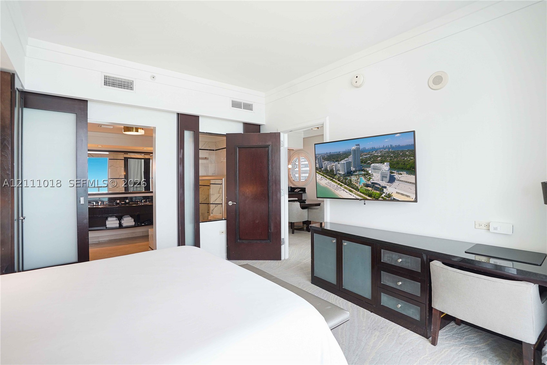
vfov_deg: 73.8
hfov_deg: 96.7
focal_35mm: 16
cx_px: 274
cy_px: 182
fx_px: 243
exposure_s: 1/160
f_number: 4.5
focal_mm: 16
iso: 400
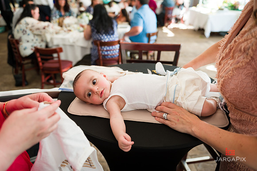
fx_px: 207
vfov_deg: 44.9
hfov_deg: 63.7
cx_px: 128
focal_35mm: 29
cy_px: 86
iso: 320
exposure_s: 1/250
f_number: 3.2
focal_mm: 29
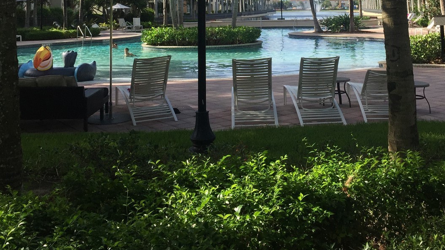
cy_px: -43
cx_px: 246
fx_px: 566
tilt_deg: +6.1
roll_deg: +1.2
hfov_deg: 42.8
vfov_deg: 23.0
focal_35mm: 48
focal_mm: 4.15
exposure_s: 1/1163
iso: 32
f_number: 2.2
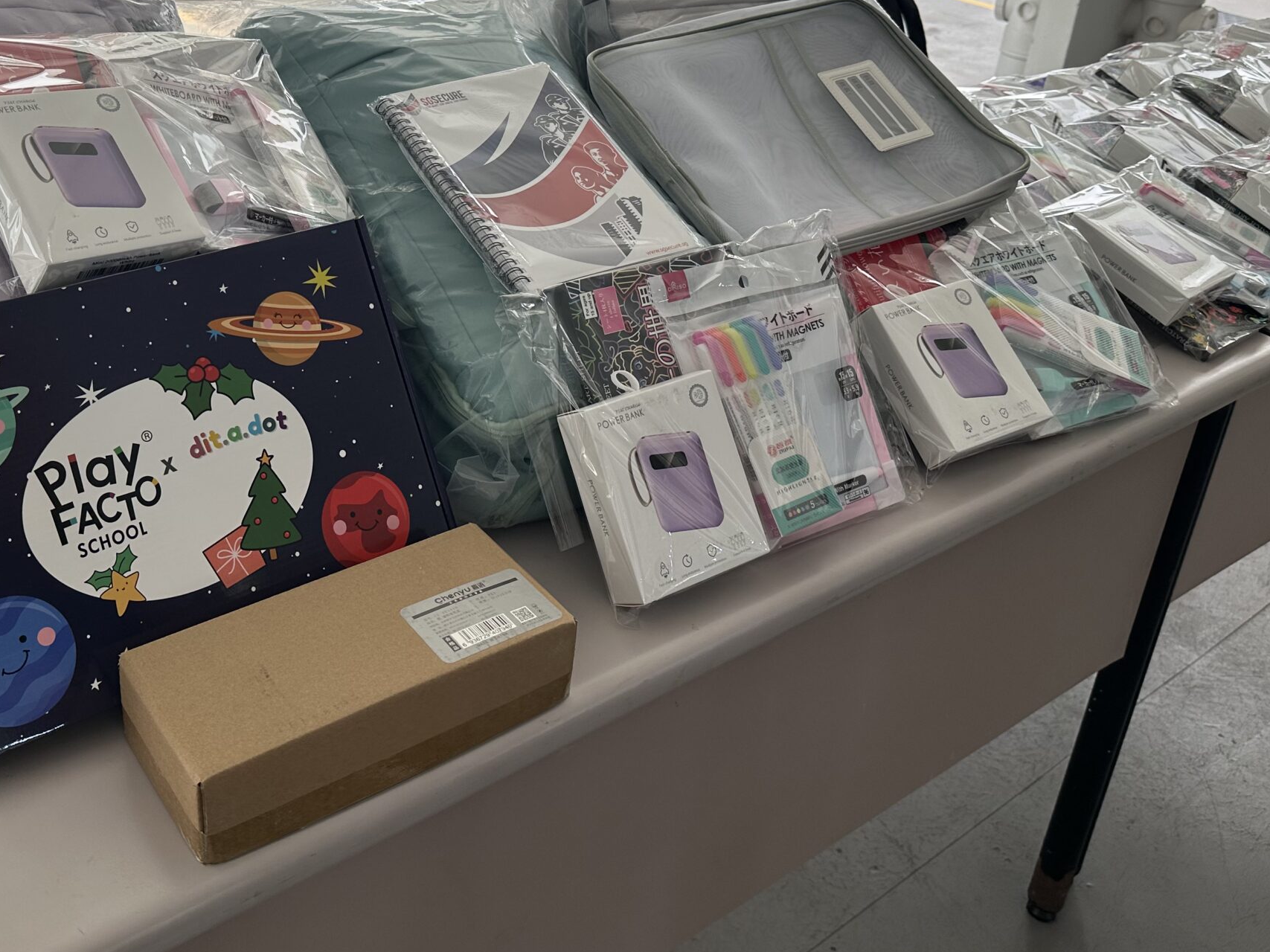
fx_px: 1321
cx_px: 437
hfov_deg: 50.6
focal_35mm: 36
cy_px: 255
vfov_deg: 38.8
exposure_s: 1/311
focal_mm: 6.86
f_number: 1.78
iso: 80
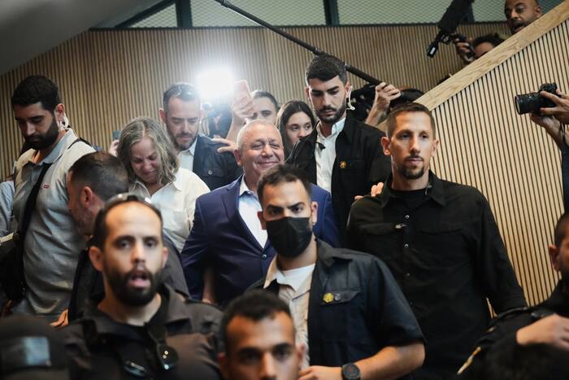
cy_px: 190
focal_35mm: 70
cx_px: 284
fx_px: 1107
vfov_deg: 19.5
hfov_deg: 28.8
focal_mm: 70
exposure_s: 1/2000
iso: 8000
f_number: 2.8
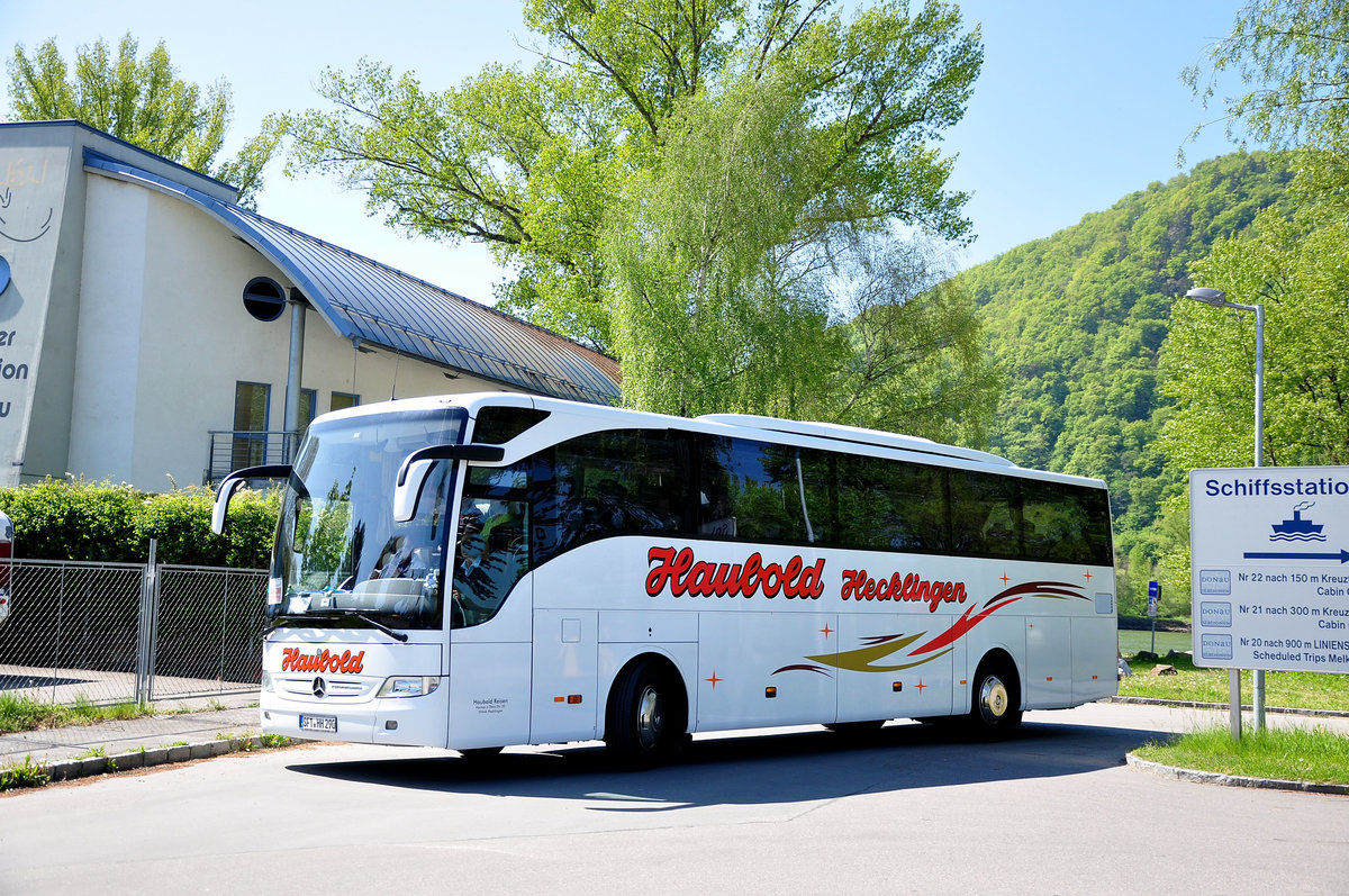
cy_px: 448
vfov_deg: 31.8
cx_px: 674
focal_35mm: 42
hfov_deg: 46.4
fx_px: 1572
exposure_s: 1/400
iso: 200
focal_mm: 28
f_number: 4
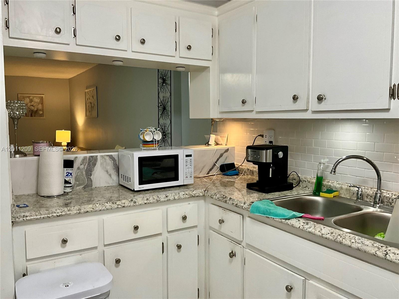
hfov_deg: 61.7
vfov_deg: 48.2
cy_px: 150
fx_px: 334
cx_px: 200
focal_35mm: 29
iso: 100
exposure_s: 1/60
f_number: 1.8
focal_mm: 3
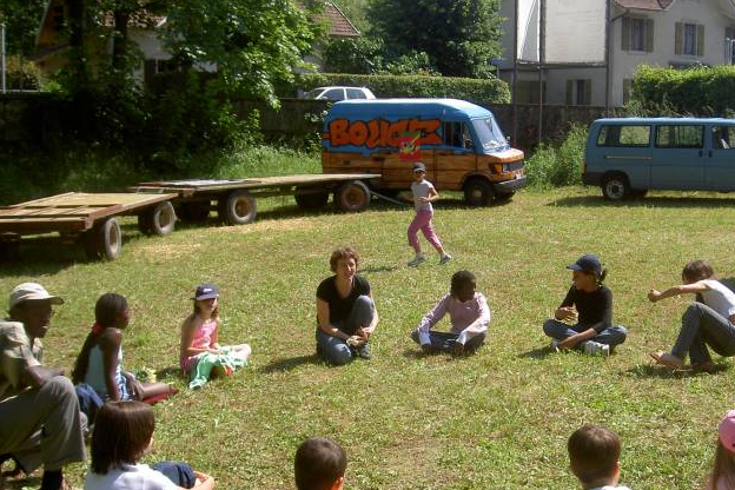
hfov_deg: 38.1
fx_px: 1062
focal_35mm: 52
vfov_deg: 26.0
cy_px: 276
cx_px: 417
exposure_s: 1/320
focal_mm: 8
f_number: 4.7
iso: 100
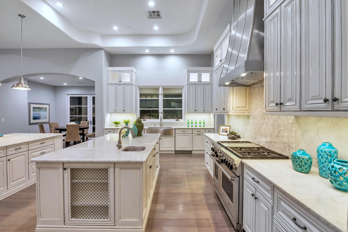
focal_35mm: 16
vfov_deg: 72.1
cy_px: 116
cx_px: 174
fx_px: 159
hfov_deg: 95.0
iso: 500
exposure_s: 1/30
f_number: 6.3
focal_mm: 11
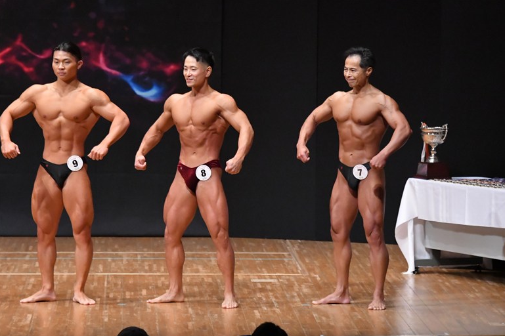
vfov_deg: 5.7
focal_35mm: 242
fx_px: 3393
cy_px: 168
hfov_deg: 8.5
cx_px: 252
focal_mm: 160
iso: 8000
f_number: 5.6
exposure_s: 1/400
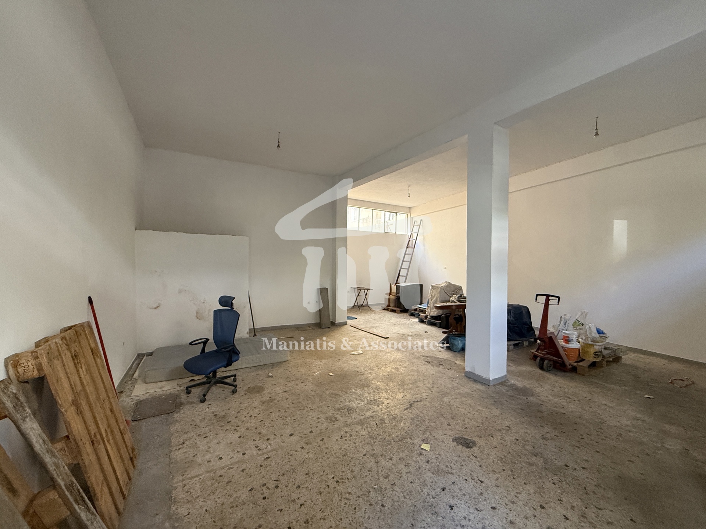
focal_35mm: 14
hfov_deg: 102.1
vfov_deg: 85.7
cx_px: 353
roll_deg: -0.3
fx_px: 286
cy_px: 264
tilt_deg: +0.6
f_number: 2.2
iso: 320
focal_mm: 2.22
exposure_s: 1/61
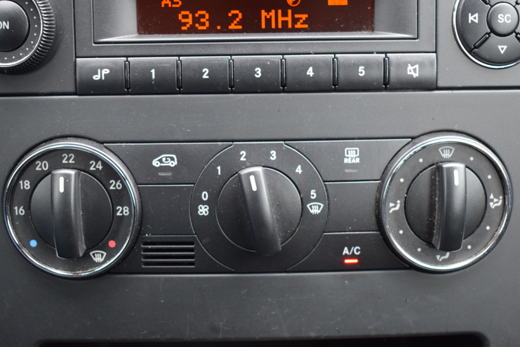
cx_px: 253
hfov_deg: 32.4
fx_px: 895
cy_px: 188
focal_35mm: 62
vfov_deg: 21.9
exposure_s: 1/60
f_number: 4.8
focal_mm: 38
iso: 900
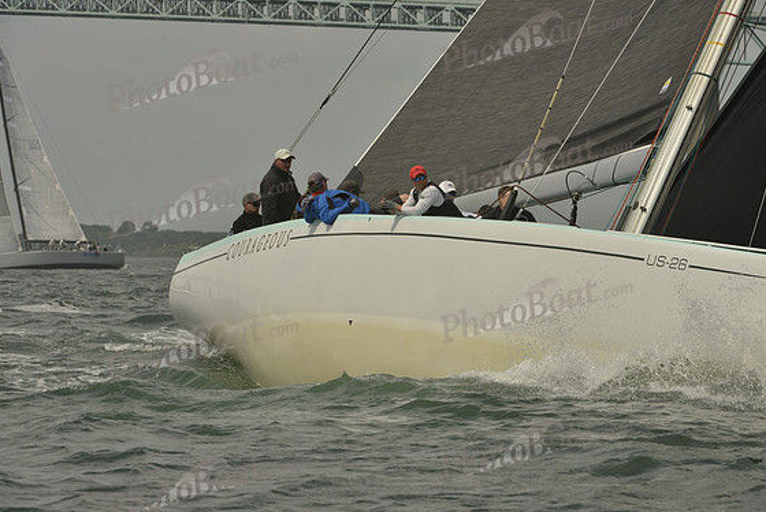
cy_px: 255
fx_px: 4407
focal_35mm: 207
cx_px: 371
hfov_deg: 9.9
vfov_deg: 6.6
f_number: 11
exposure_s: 1/1250
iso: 280
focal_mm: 200
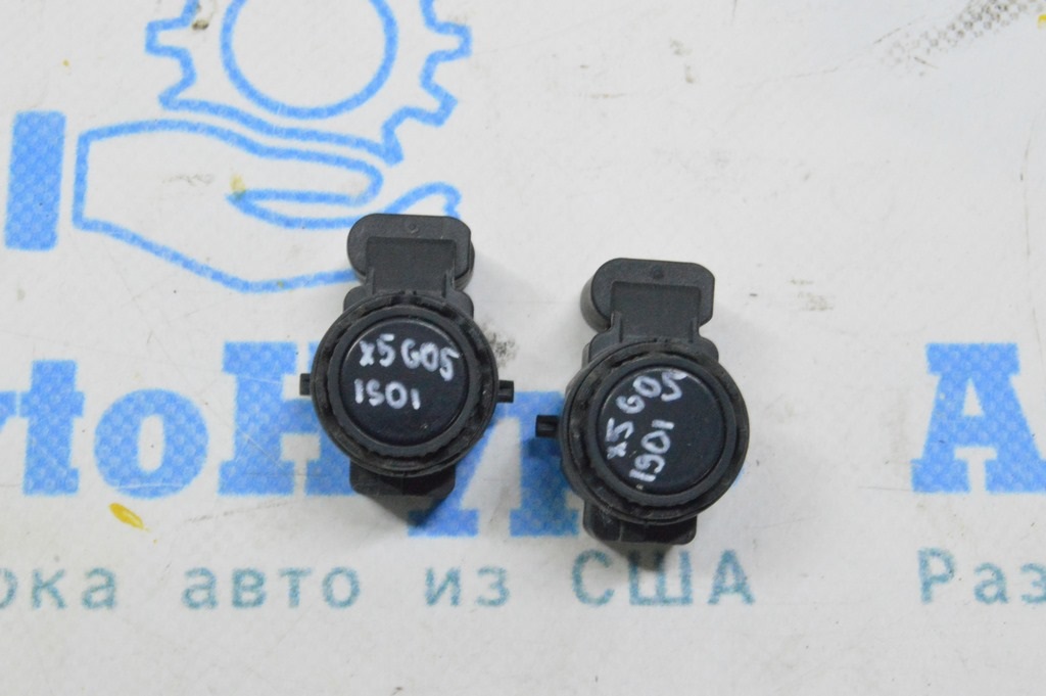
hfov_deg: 29.3
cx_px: 523
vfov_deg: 19.7
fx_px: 2003
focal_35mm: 69
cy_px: 348
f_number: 20
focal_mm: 46
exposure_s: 1/20
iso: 6400
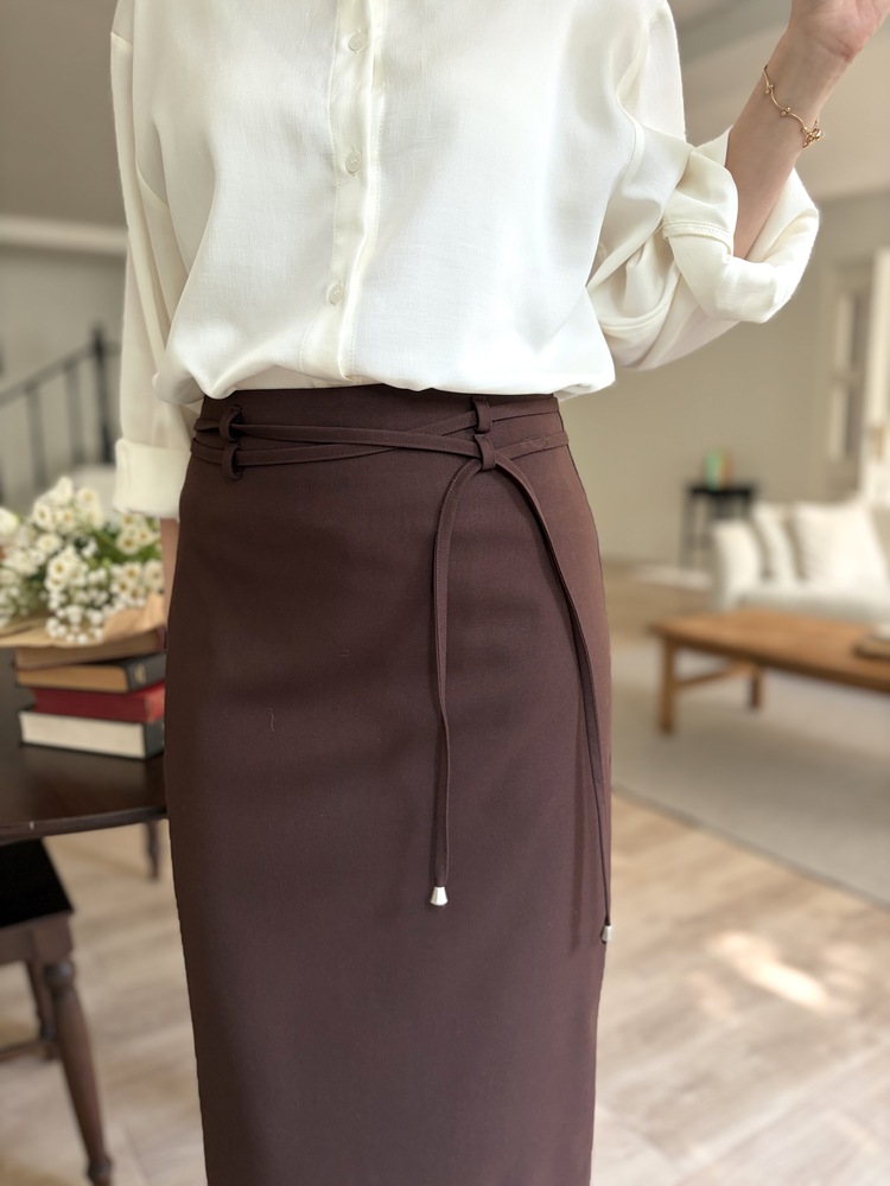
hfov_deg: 53.1
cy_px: 593
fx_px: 891
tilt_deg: -9.7
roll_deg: +0.4
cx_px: 445
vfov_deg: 67.3
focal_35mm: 26
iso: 100
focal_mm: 5.96
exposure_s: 1/122
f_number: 1.6
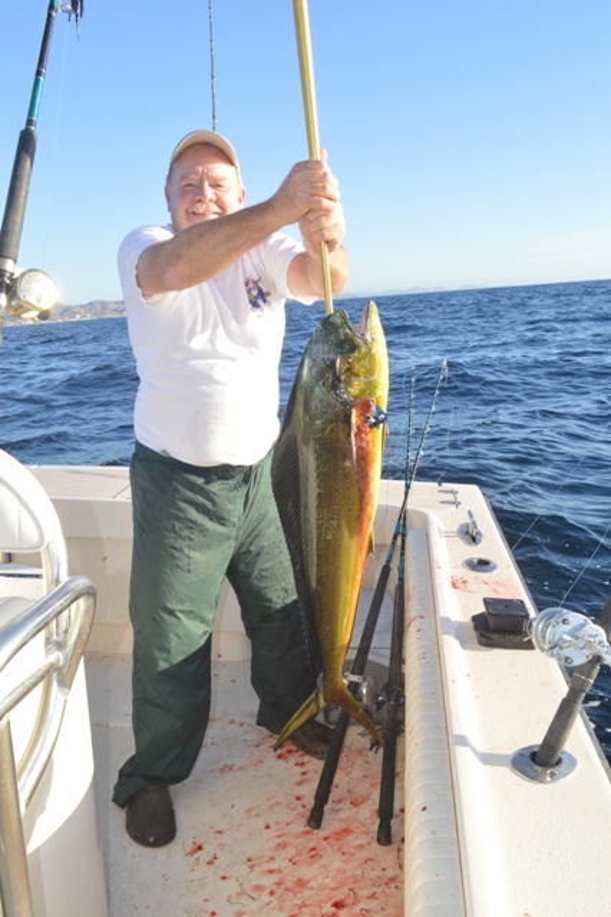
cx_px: 306
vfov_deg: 67.4
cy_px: 458
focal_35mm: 27
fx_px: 688
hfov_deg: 47.9
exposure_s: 1/200
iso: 400
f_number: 10
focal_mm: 18
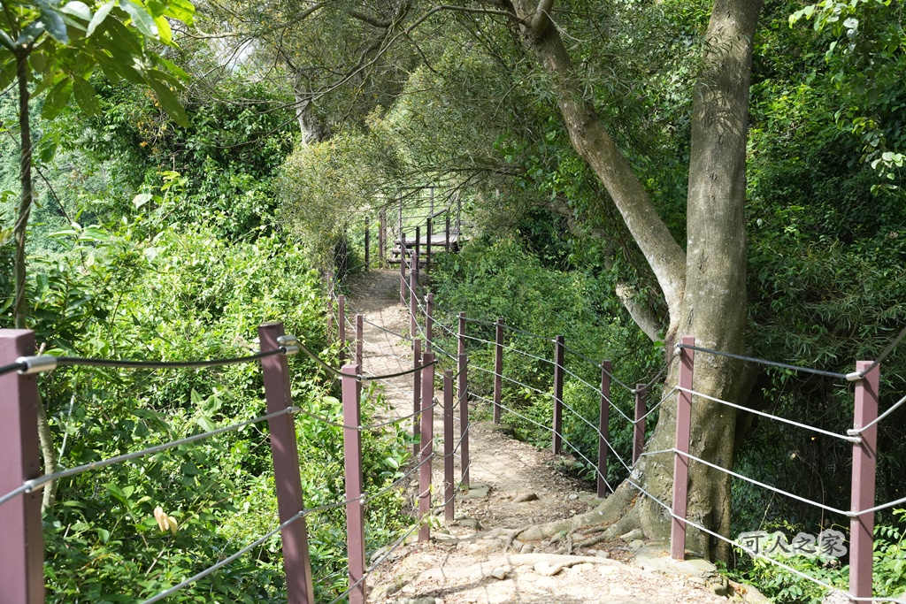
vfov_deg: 27.7
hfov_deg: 40.6
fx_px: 1226
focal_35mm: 49
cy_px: 302
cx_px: 453
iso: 2000
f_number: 8
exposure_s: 1/640
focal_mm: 48.7
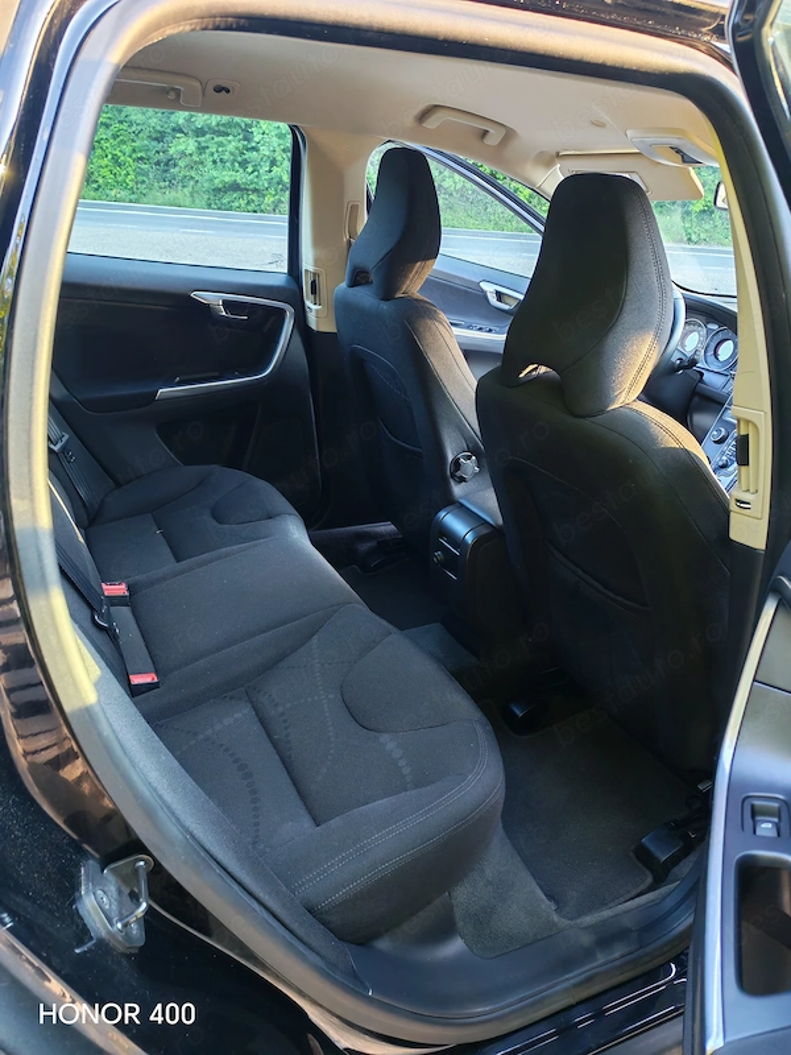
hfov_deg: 51.4
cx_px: 396
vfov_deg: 65.3
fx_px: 823
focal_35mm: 27
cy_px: 528
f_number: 1.9
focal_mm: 6.12
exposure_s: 1/100
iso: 640
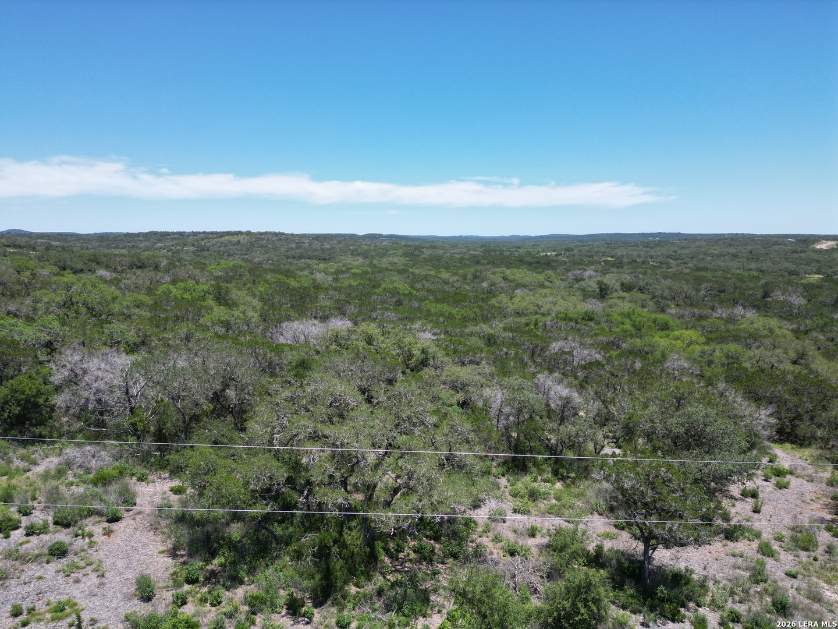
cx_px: 419
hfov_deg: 71.6
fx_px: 581
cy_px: 314
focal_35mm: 24
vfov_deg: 56.8
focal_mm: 6.72
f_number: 1.7
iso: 130
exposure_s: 1/2500
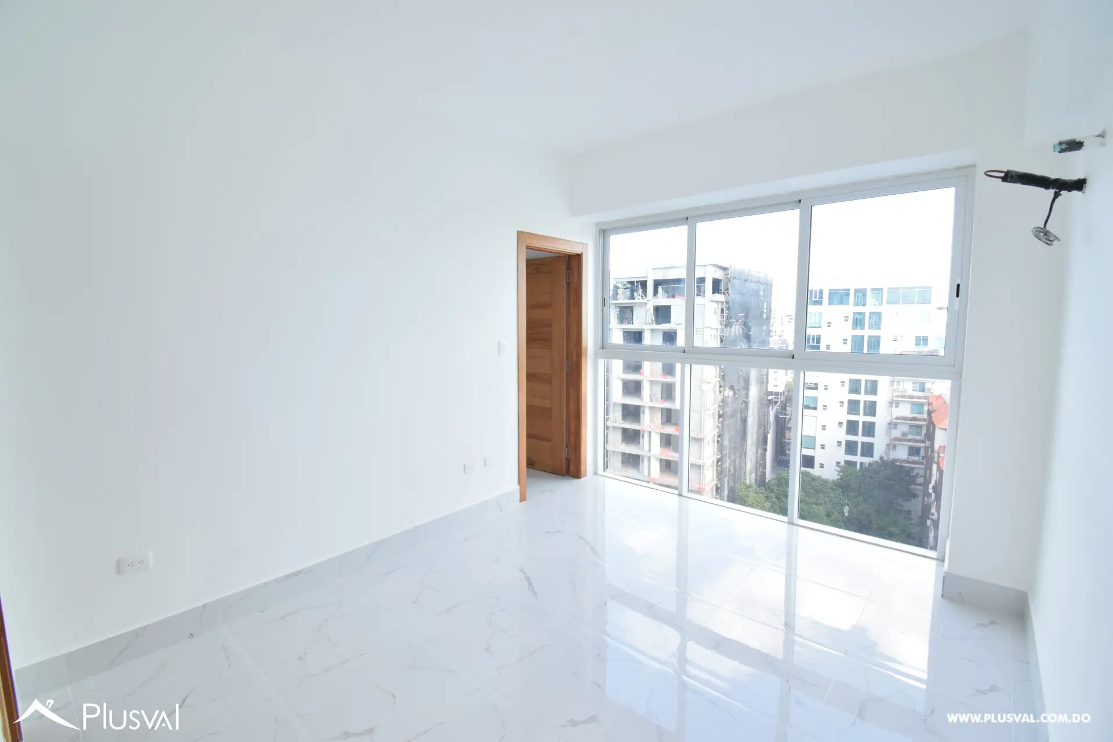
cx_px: 556
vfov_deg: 77.3
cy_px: 371
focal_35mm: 15
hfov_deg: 100.4
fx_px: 464
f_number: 9
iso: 800
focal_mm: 10
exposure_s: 1/60
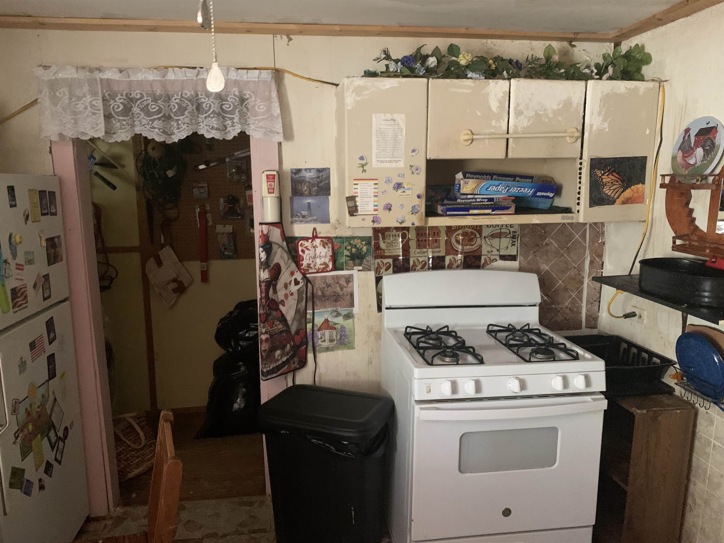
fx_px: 544
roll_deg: +1.3
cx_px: 362
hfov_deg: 67.3
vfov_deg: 53.1
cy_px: 272
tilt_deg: -11.3
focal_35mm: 26
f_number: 1.8
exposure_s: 1/30
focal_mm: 4.25
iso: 800
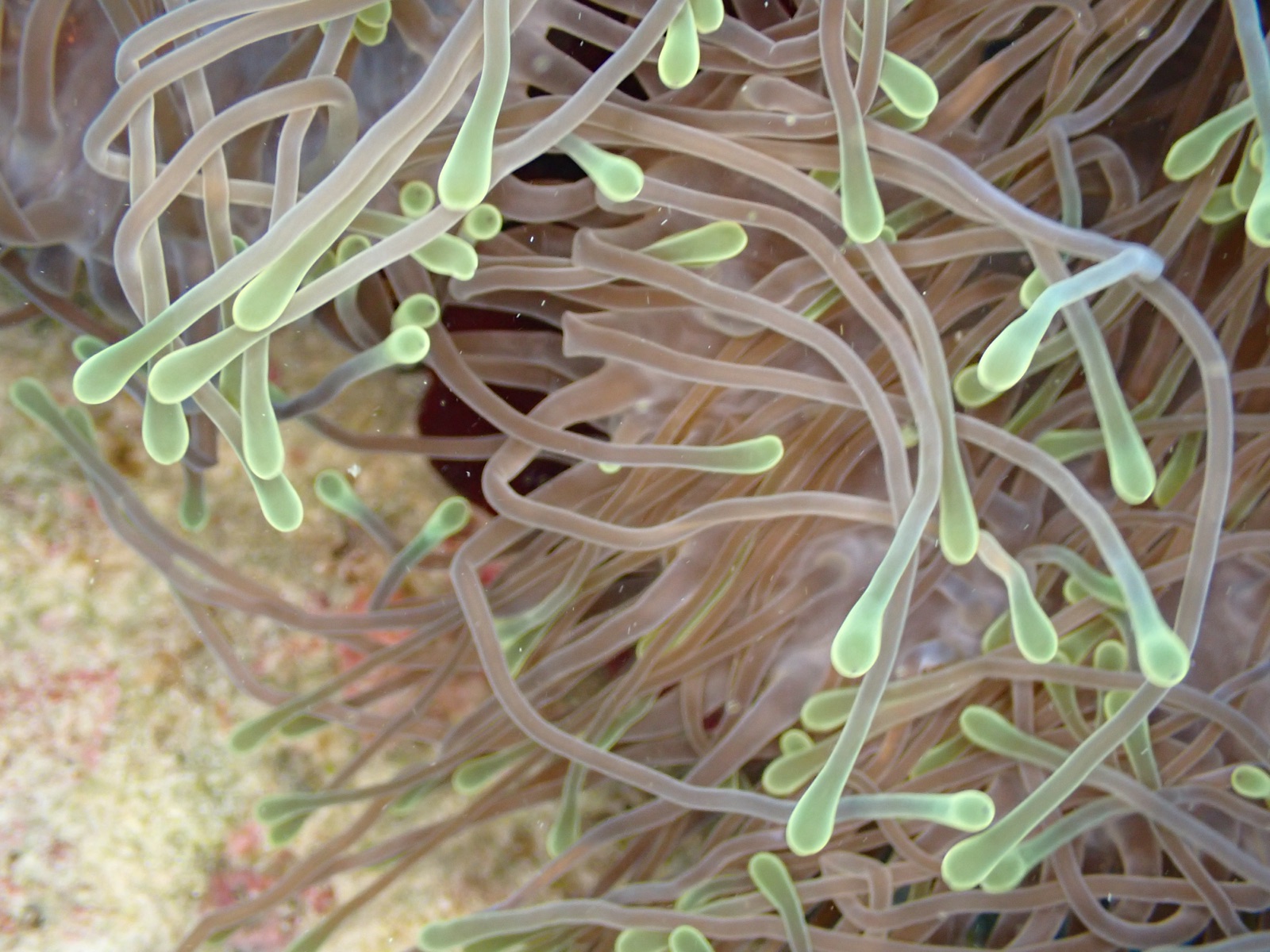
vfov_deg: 27.0
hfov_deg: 35.5
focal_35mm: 54
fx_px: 1981
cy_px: 476
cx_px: 635
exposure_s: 1/200
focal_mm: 9.65
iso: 400
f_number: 3.3
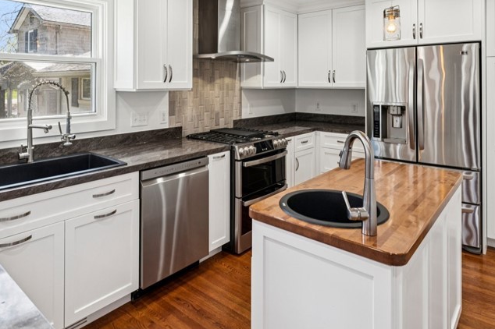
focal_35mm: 24
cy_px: 75
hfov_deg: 73.6
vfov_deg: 50.5
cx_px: 223
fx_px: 330
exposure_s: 1/40
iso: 160
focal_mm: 14
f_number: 5.6
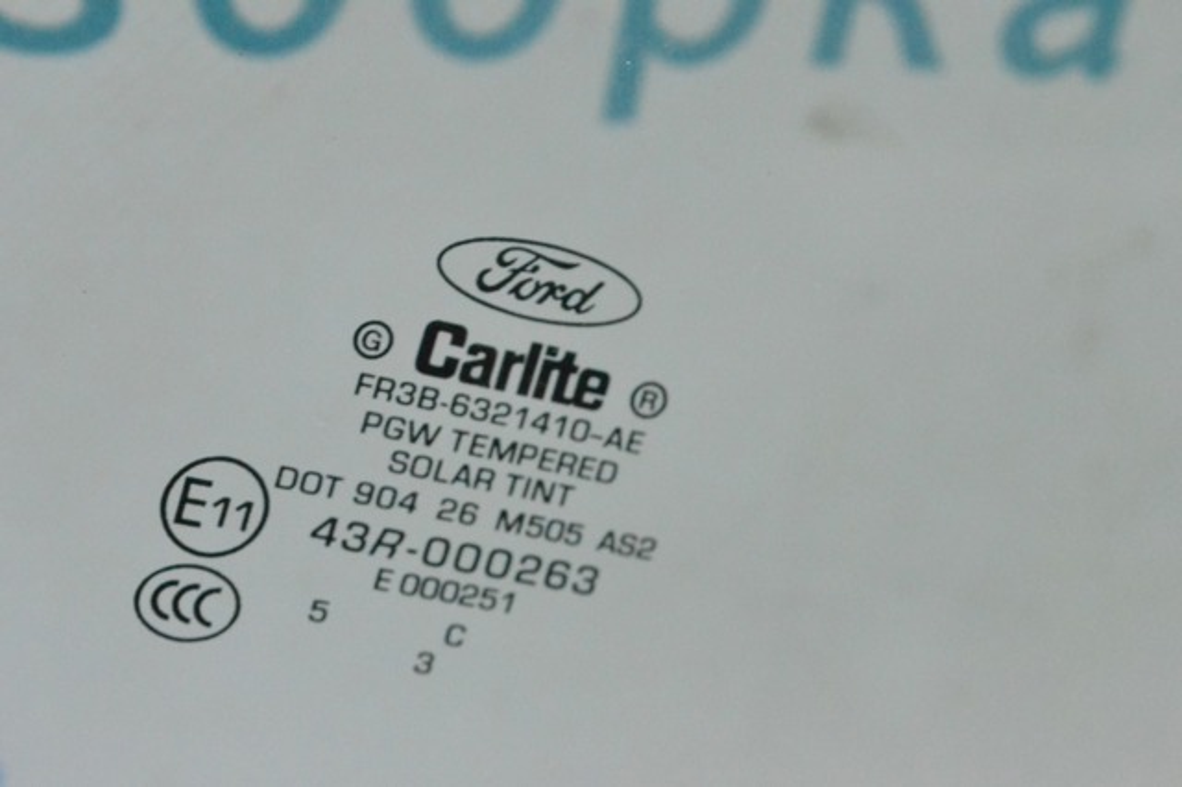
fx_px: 2707
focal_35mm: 82
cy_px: 394
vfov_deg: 16.5
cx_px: 591
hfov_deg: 24.6
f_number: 10
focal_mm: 55
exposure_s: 1/125
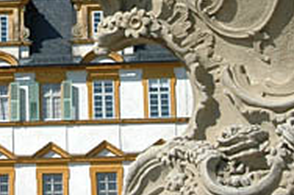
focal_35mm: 144
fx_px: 1175
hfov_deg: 14.0
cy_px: -61
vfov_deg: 9.3
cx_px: -27
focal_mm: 24
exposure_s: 1/180
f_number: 6.7
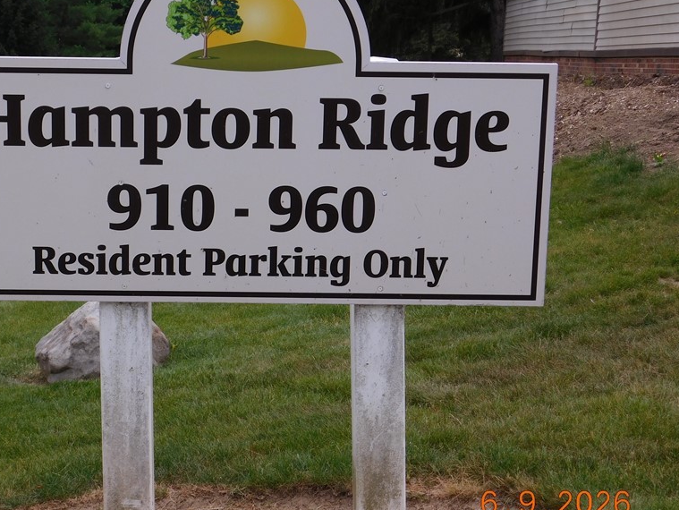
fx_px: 1747
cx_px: 230
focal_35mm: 89
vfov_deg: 16.6
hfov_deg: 21.9
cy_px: 231
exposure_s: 1/800
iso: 125
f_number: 4.2
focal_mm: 11.7
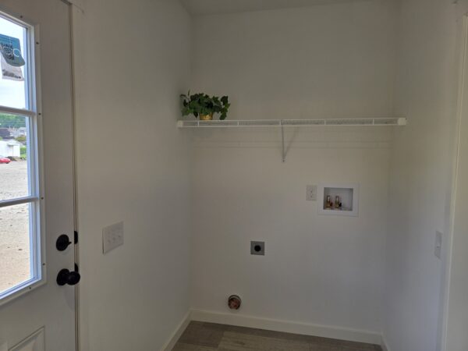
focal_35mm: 23
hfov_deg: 73.9
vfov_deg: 58.9
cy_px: 176
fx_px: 311
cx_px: 234
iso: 25
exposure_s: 1/159
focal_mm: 5.4
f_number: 1.8
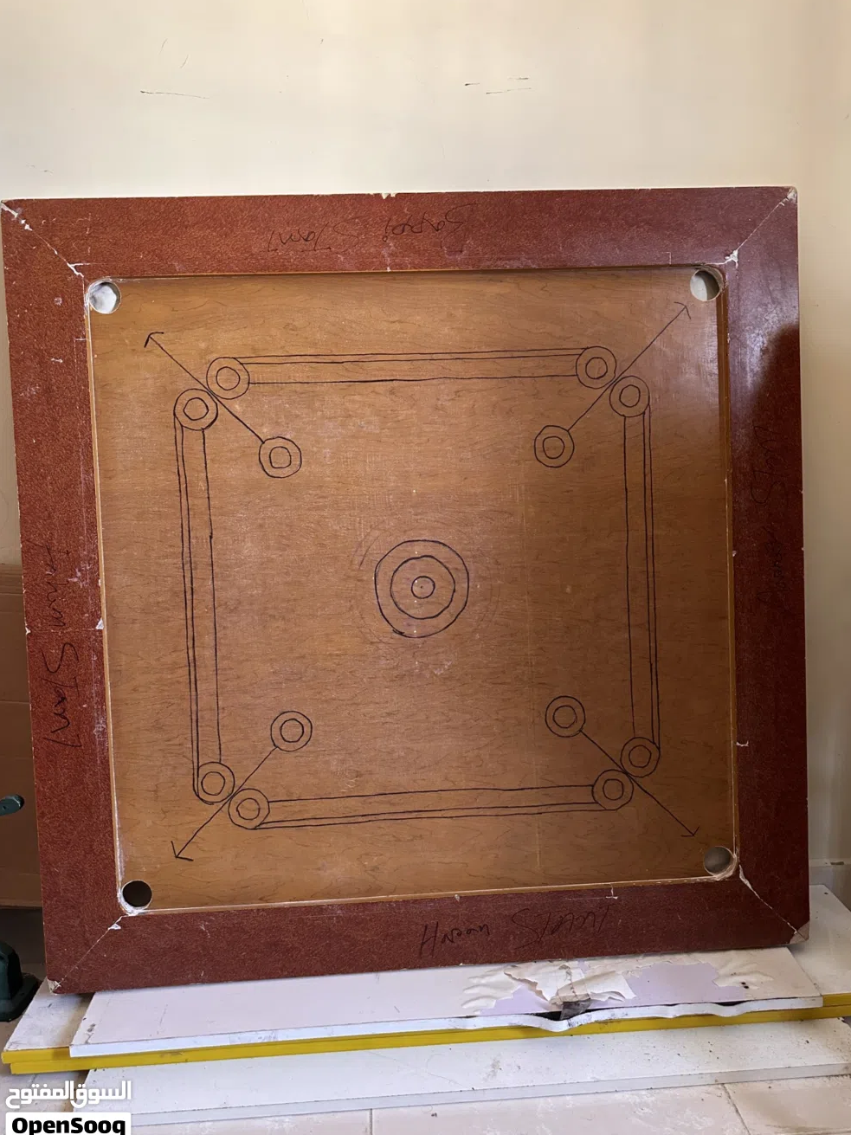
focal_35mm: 25
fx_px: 820
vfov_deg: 69.4
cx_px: 428
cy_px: 573
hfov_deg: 54.9
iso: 500
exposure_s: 1/60
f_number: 1.78
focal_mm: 6.86
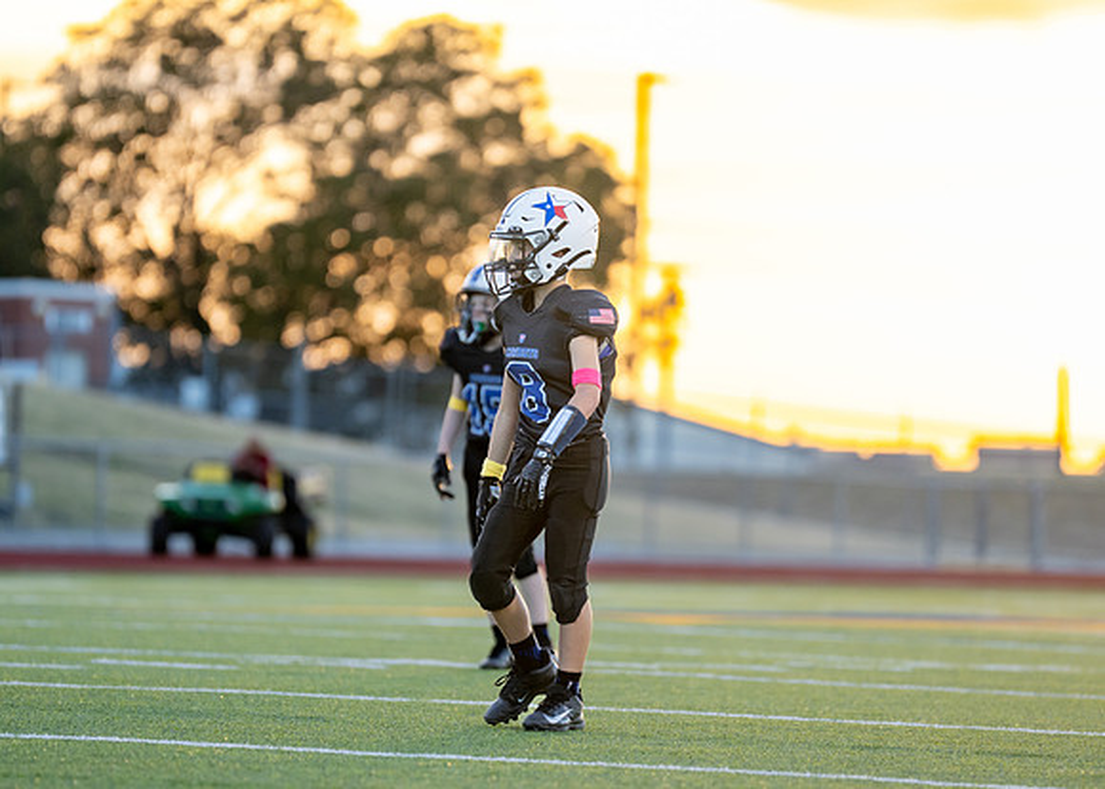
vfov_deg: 5.0
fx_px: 8984
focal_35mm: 286
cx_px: 539
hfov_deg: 7.0
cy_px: 436
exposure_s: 1/1000
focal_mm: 200
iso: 640
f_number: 2.8
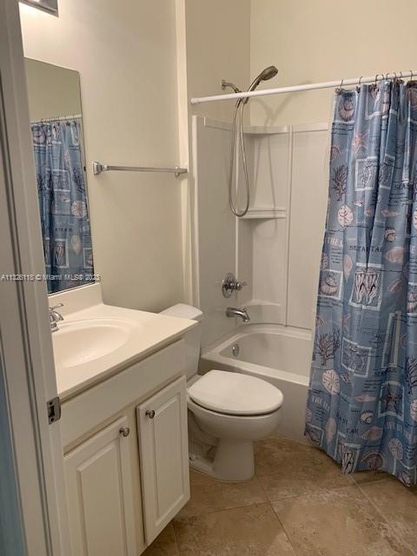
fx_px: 418
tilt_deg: -12.0
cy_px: 278
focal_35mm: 26
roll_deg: +0.6
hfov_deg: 53.1
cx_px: 208
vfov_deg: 67.3
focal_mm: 4.25
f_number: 1.8
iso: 125
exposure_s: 1/60
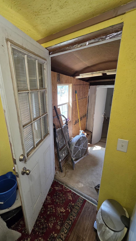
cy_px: 120
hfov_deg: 69.6
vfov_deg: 103.0
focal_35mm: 15
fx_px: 96
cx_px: 52
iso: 160
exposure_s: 1/120
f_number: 1.9
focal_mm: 2.2
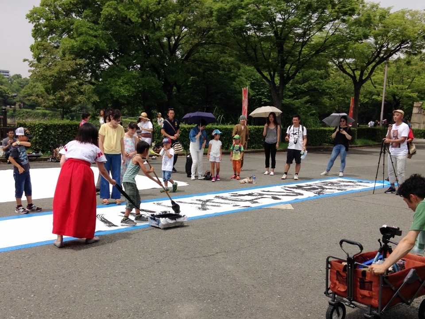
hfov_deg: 55.4
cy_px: 160
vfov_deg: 42.9
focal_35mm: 33
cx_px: 212
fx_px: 405
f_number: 2.4
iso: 50
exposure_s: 1/2710
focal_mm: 4.12
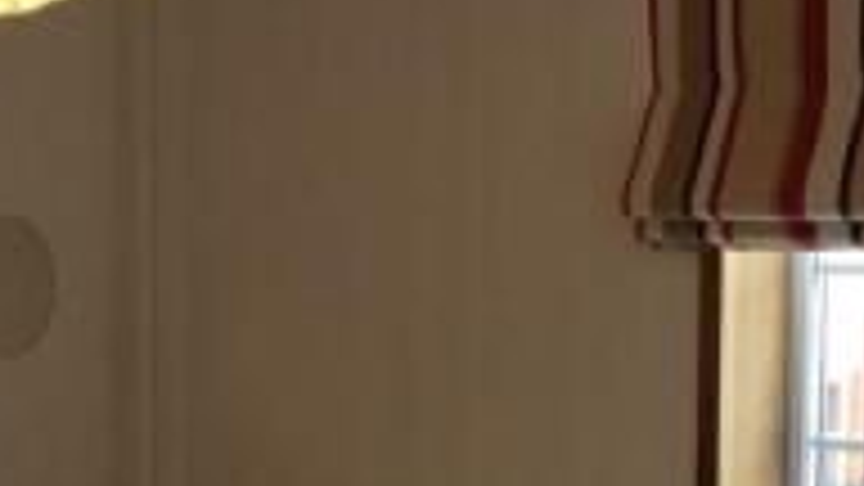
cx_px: 322
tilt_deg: -6.9
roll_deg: +0.1
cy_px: 587
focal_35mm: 106
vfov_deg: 11.2
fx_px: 2428
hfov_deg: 20.1
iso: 32
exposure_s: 1/40
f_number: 2.4
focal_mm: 3.3
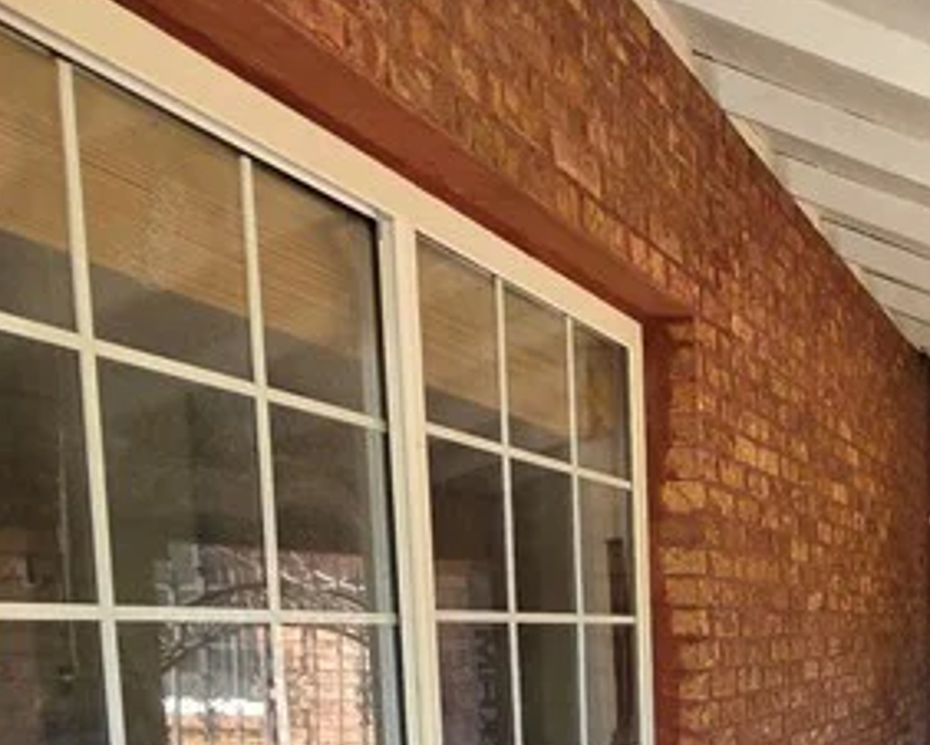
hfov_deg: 34.6
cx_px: 1029
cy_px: 821
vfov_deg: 29.5
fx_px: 1267
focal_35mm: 46
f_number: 1.9
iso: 50
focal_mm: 2.2
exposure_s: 1/120
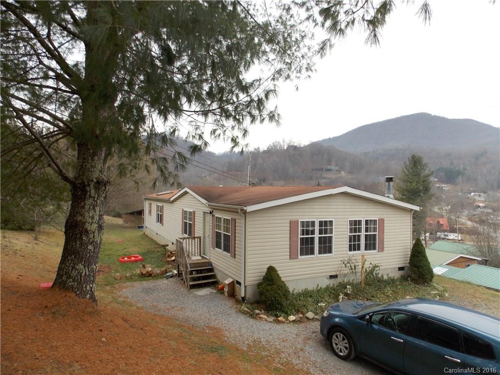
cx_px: 250
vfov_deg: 58.9
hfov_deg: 73.9
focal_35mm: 23
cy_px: 188
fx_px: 332
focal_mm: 4
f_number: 3.1
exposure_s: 1/200
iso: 80
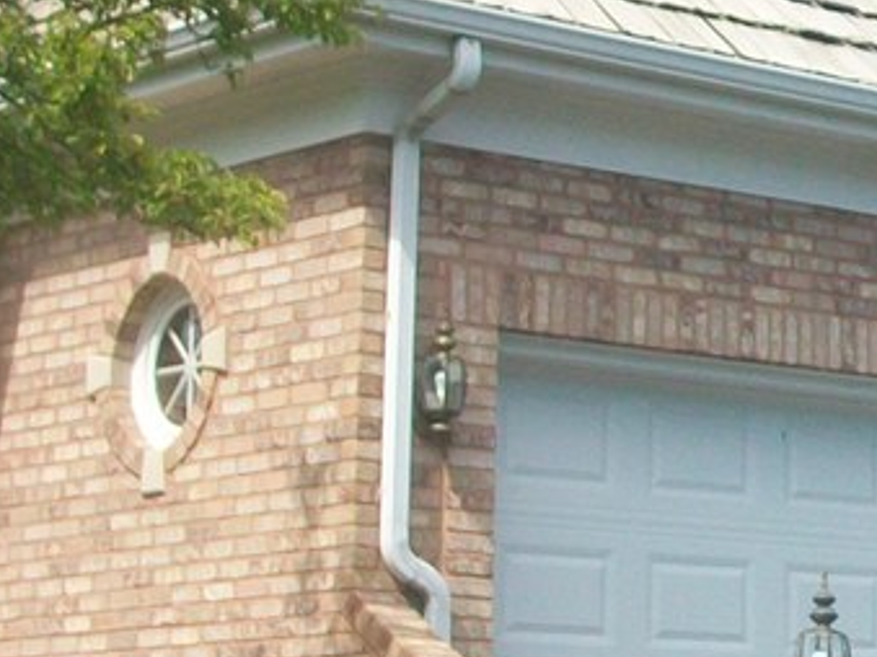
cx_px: 1045
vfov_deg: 10.9
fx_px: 3444
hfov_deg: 14.1
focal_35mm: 136
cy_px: 147
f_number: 2.8
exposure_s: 1/640
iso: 64
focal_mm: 5.7
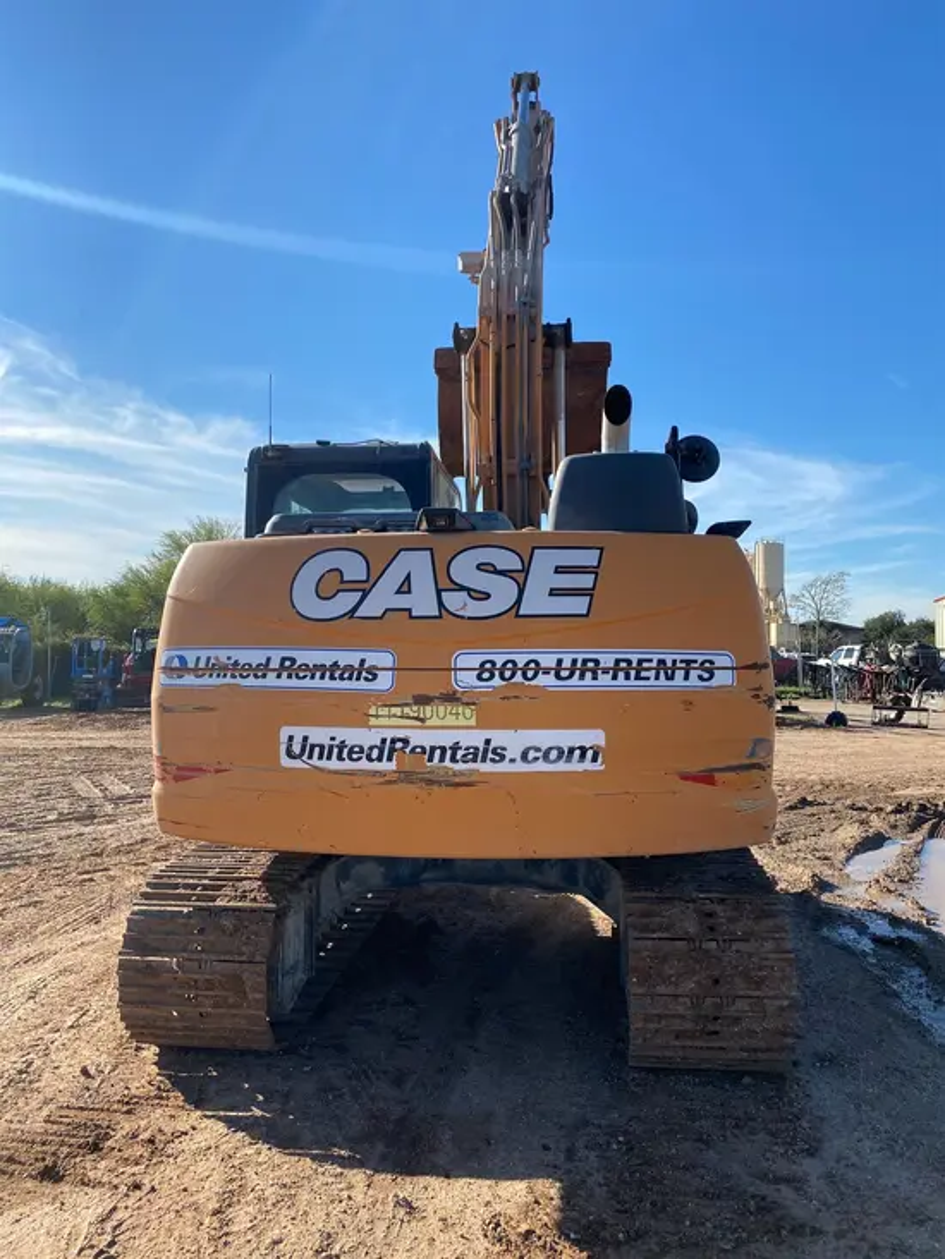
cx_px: 472
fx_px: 946
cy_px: 630
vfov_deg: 67.3
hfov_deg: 53.1
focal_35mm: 26
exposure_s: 1/2315
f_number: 1.8
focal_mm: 4.25
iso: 32
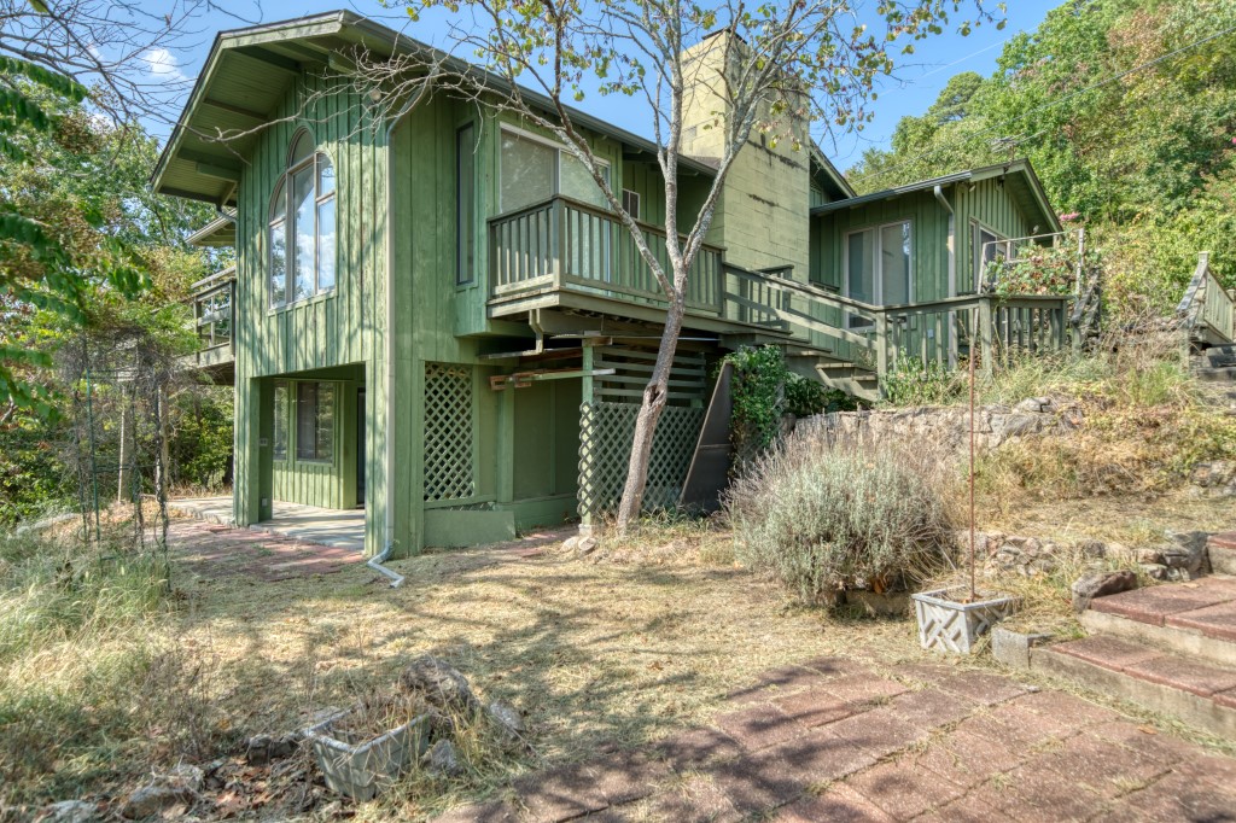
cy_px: 412
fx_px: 721
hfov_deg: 81.2
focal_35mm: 21
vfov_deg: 59.5
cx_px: 618
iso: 100
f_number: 7.1
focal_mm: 21
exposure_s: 1/200
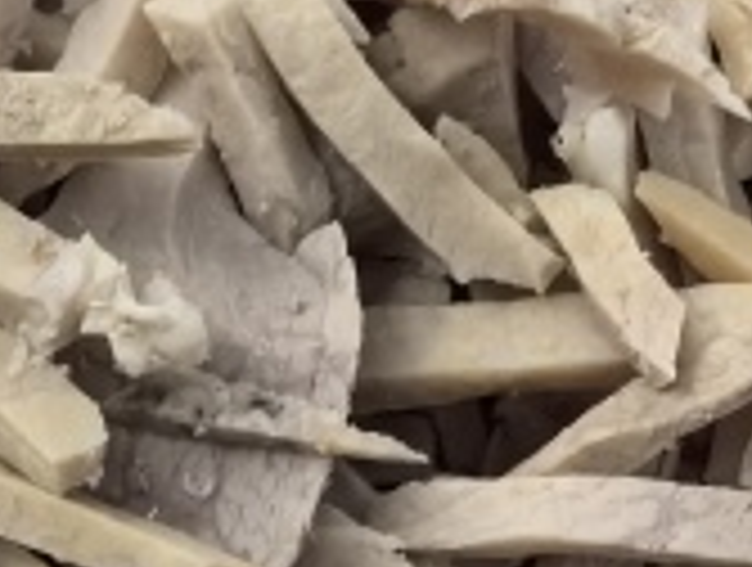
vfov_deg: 11.2
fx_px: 2808
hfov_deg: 15.2
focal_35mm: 129
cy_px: 810
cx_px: 536
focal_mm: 5.75
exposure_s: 1/50
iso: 2000
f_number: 4
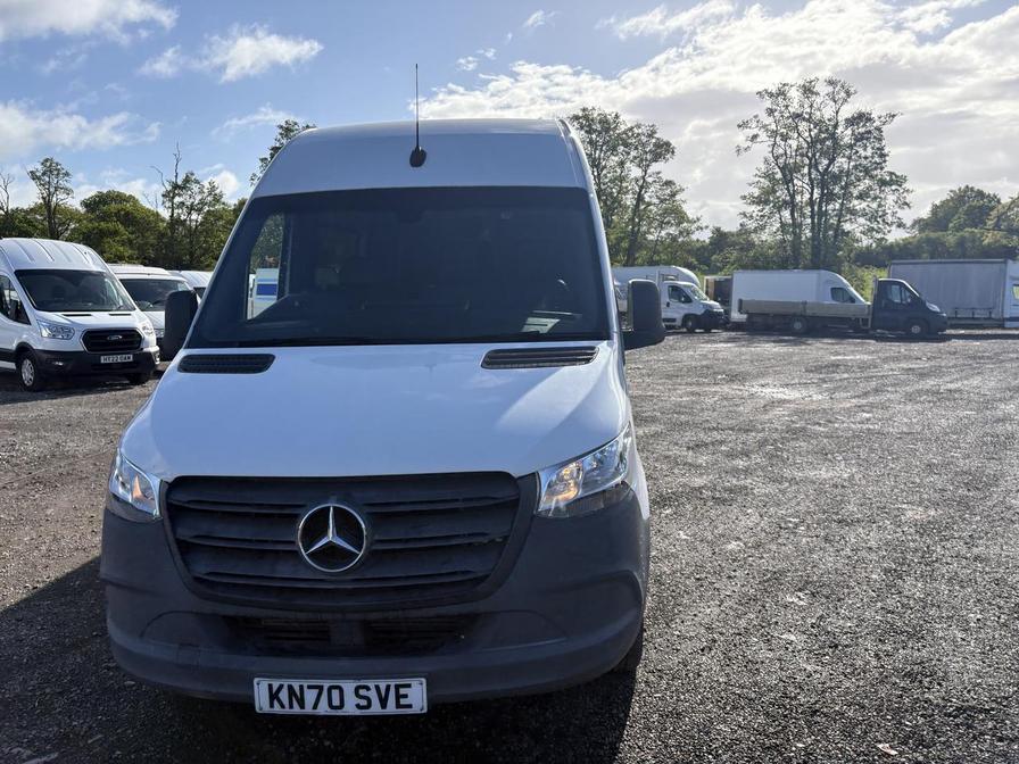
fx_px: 765
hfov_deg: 67.3
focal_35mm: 26
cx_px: 510
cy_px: 382
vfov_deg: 53.1
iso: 50
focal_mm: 5.96
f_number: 1.6
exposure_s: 1/3448
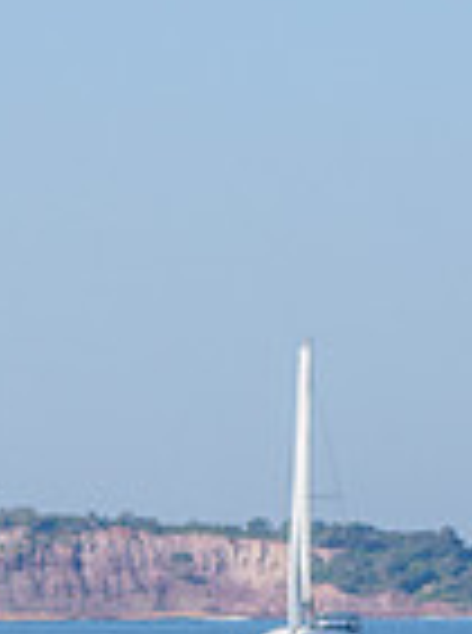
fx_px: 14501
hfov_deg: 1.9
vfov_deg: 2.5
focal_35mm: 794
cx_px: -90
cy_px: 848
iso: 220
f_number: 5.6
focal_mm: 200
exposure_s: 1/2500
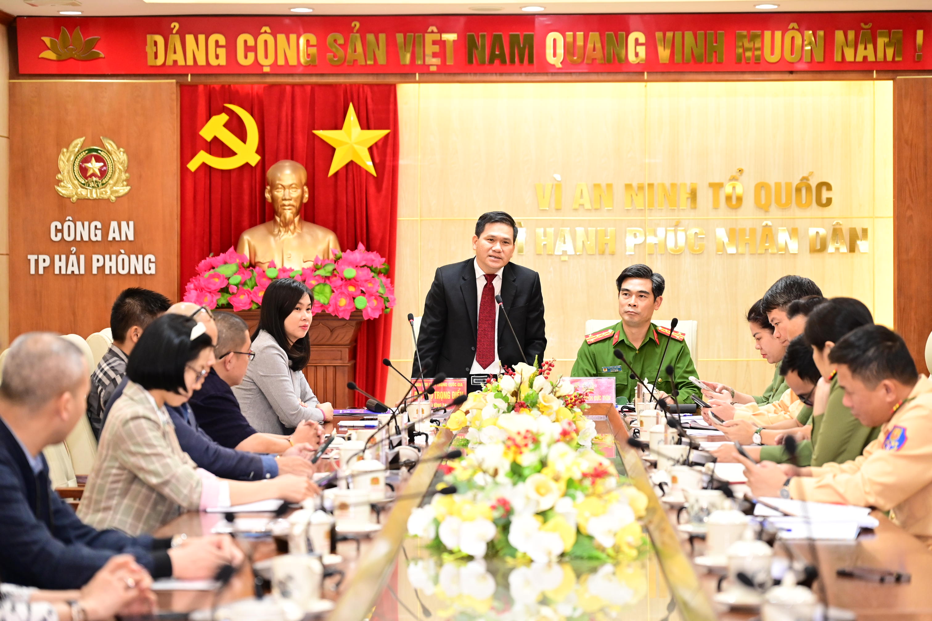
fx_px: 2848
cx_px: 466
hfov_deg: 18.6
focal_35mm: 110
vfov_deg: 12.5
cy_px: 310
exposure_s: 1/125
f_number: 4
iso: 3200
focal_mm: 110
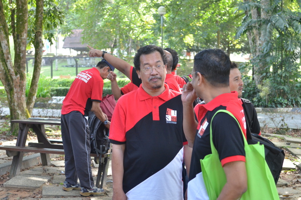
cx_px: 150
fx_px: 501
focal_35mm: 60
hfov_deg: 33.5
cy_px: 100
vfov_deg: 22.5
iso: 1000
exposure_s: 1/125
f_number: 4.5
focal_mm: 40
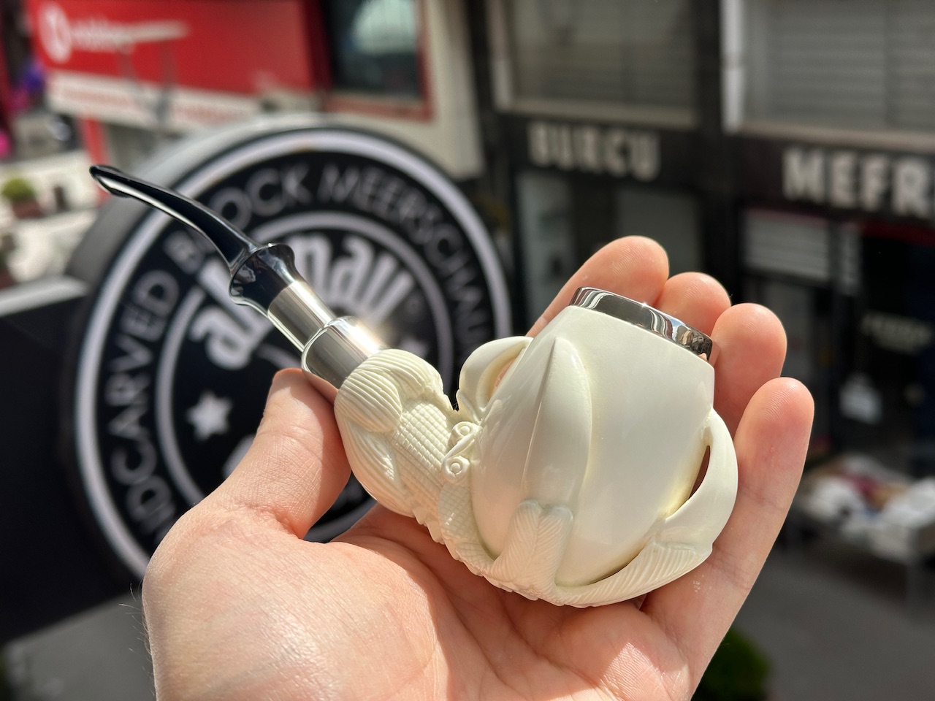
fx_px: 1297
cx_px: 468
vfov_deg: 30.3
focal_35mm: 48
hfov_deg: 39.7
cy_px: 350
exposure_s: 1/3155
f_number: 1.78
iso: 64
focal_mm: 6.86
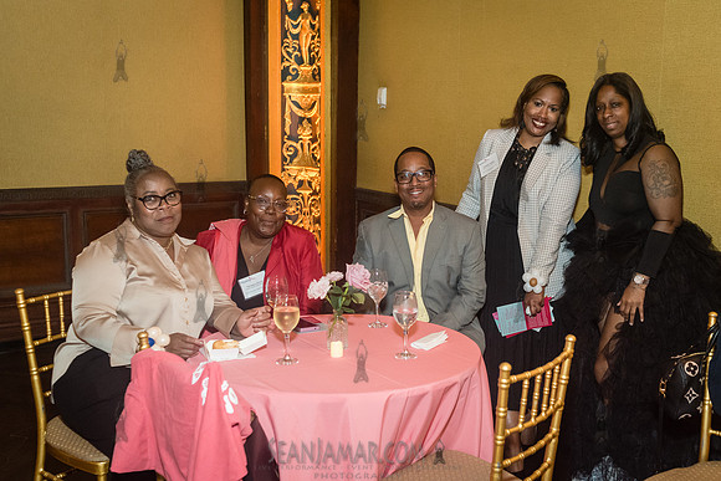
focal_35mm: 40
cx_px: 388
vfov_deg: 33.2
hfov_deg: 48.1
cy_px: 245
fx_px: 807
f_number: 3.2
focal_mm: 35
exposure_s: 1/200
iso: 4000
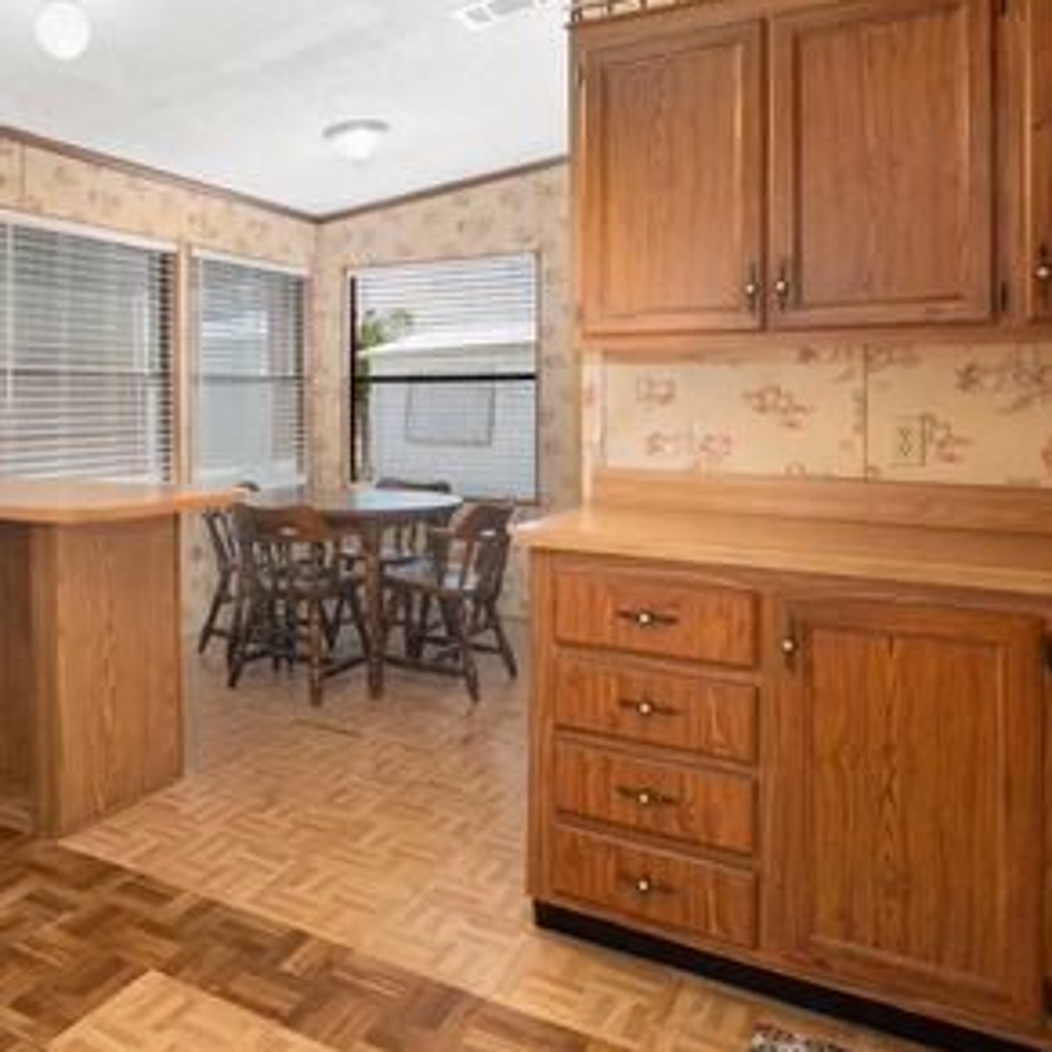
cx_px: 289
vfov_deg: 56.5
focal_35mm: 28
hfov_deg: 55.1
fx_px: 963
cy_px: 387
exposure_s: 1/2.5
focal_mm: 15
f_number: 11
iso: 400
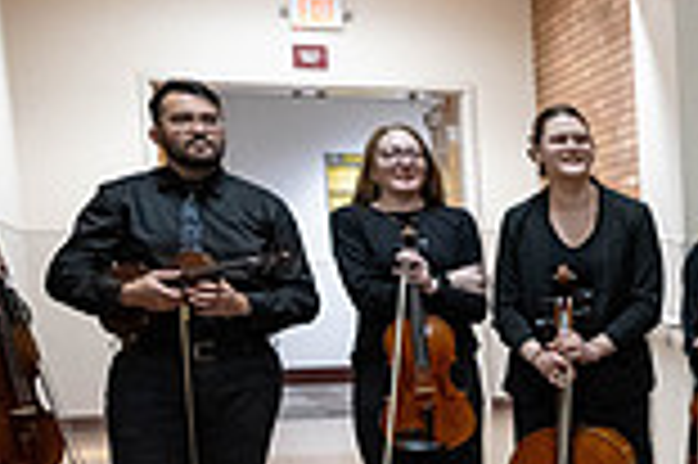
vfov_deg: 14.9
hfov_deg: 19.0
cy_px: 471
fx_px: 1743
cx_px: 1139
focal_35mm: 90
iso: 6400
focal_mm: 24
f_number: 2.8
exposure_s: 1/250
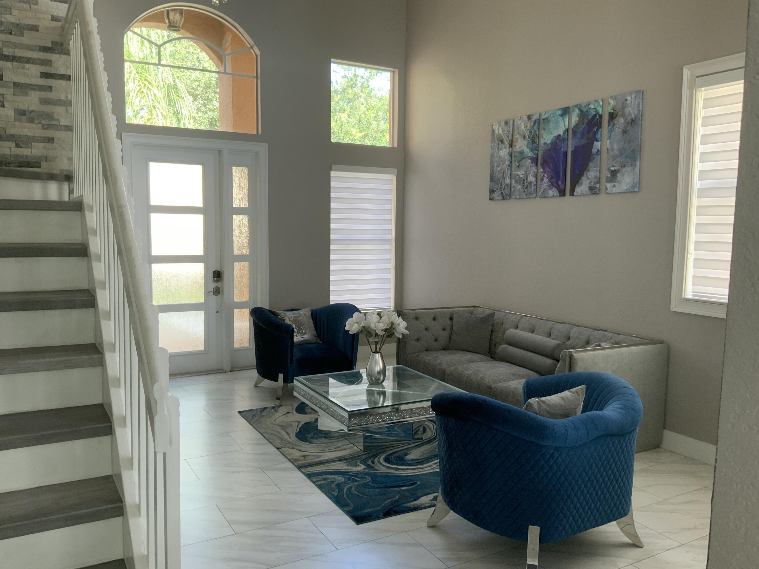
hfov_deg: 61.7
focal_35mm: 29
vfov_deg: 48.2
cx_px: 380
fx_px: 636
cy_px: 284
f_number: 1.8
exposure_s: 1/122
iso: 50
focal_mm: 3
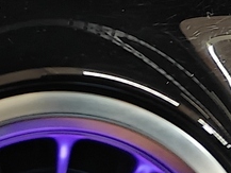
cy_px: -264
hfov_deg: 12.4
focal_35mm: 159
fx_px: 1062
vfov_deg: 8.4
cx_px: 119
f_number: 1.8
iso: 160
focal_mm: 5.59
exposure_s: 1/50
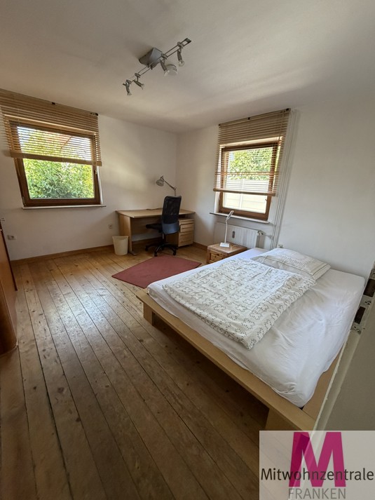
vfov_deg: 102.1
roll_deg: -2.5
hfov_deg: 85.7
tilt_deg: -18.8
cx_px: 188
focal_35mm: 14
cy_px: 250
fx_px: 202
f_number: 2.2
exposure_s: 1/112
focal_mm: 2.22
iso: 320
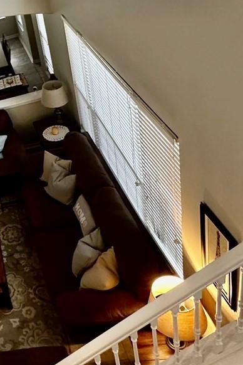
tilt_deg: -25.3
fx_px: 405
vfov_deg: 46.7
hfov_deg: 26.6
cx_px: -95
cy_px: 91
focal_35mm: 40
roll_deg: +21.1
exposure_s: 1/60
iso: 320
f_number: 2.2
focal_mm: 2.22
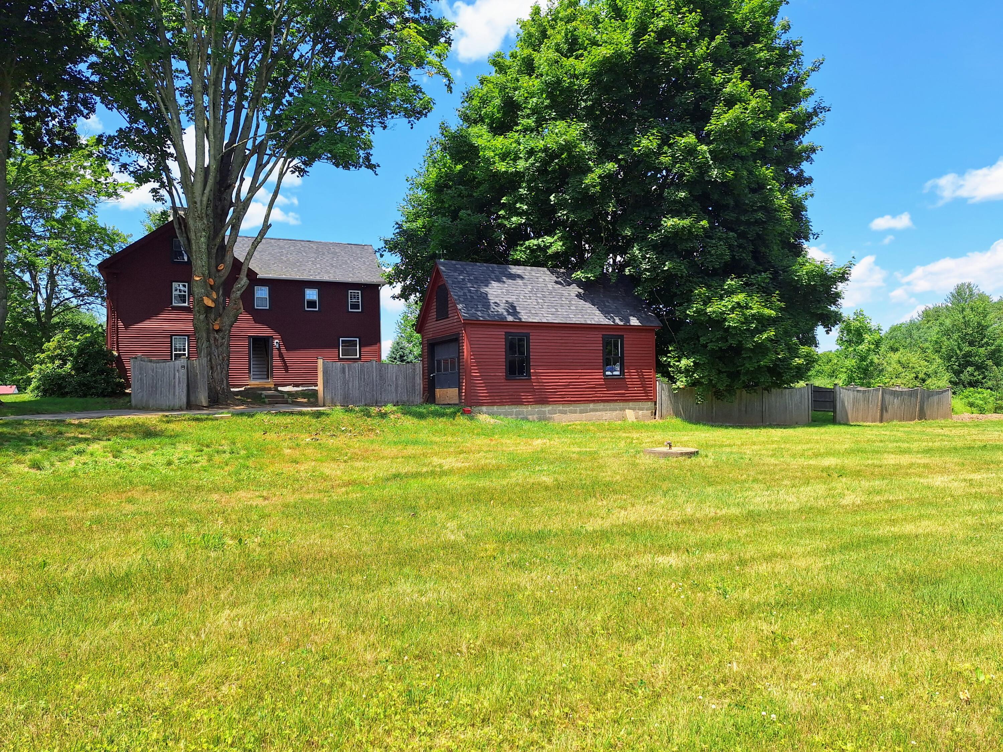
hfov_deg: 73.9
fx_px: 666
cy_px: 376
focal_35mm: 23
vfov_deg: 58.9
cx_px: 502
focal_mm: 5.54
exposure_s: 1/1890
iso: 40
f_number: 1.8
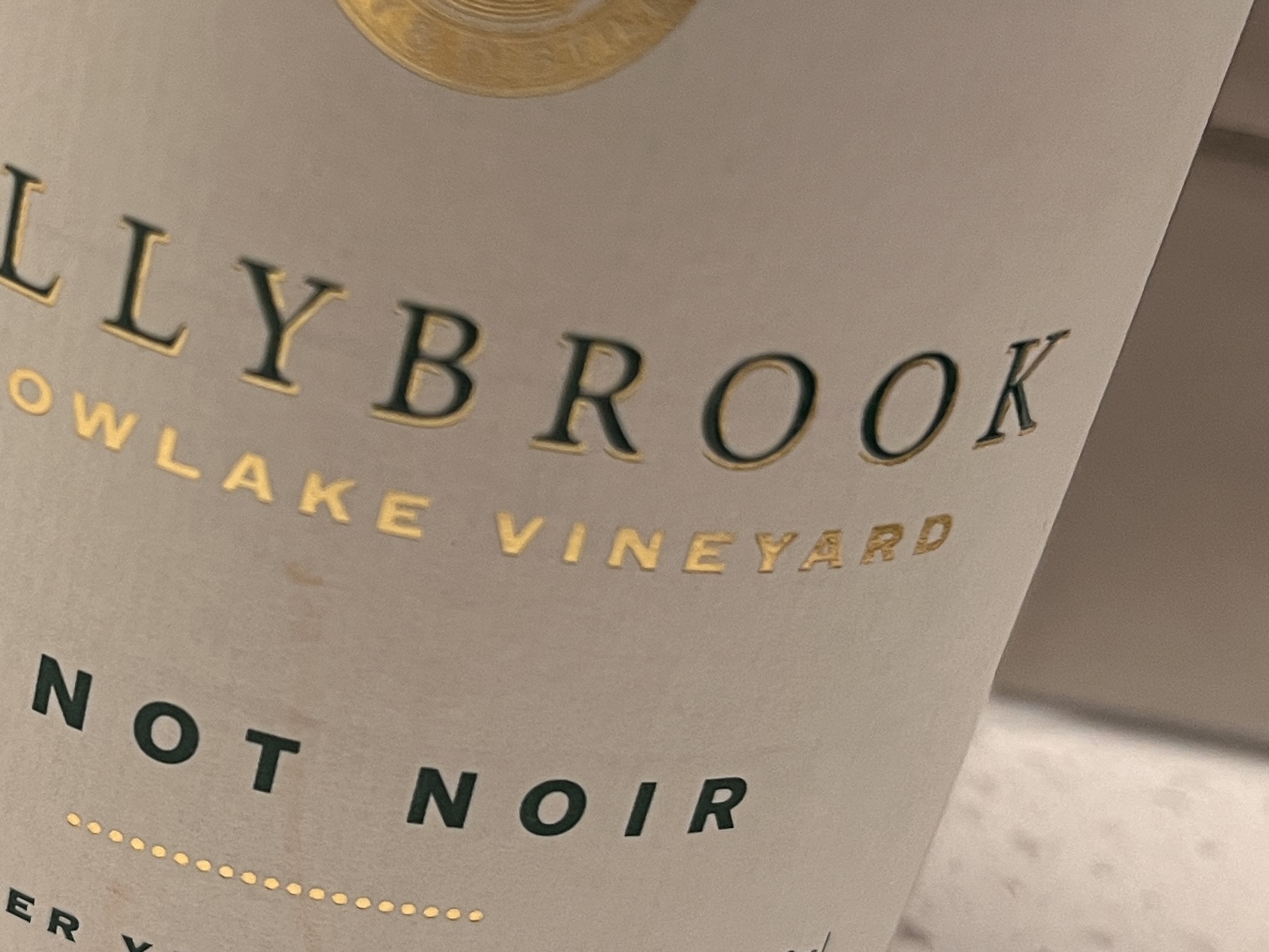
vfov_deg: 22.9
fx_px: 2347
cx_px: 298
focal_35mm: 64
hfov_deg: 29.7
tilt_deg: -27.3
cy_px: 390
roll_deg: -12.8
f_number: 1.6
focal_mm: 5.1
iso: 160
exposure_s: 1/60
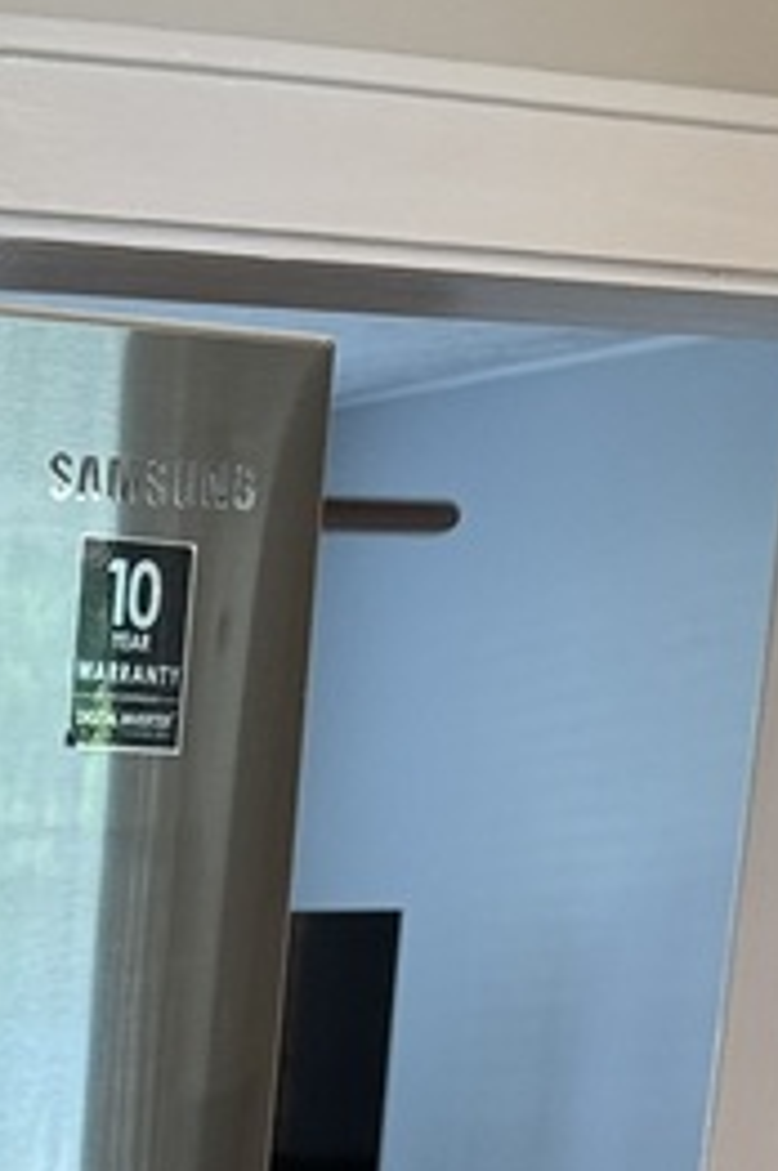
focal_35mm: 103
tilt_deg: -18.4
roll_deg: +3.1
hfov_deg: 11.8
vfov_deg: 16.6
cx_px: -782
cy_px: 2110
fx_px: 3348
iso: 125
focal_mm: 6.76
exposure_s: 1/60
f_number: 1.78
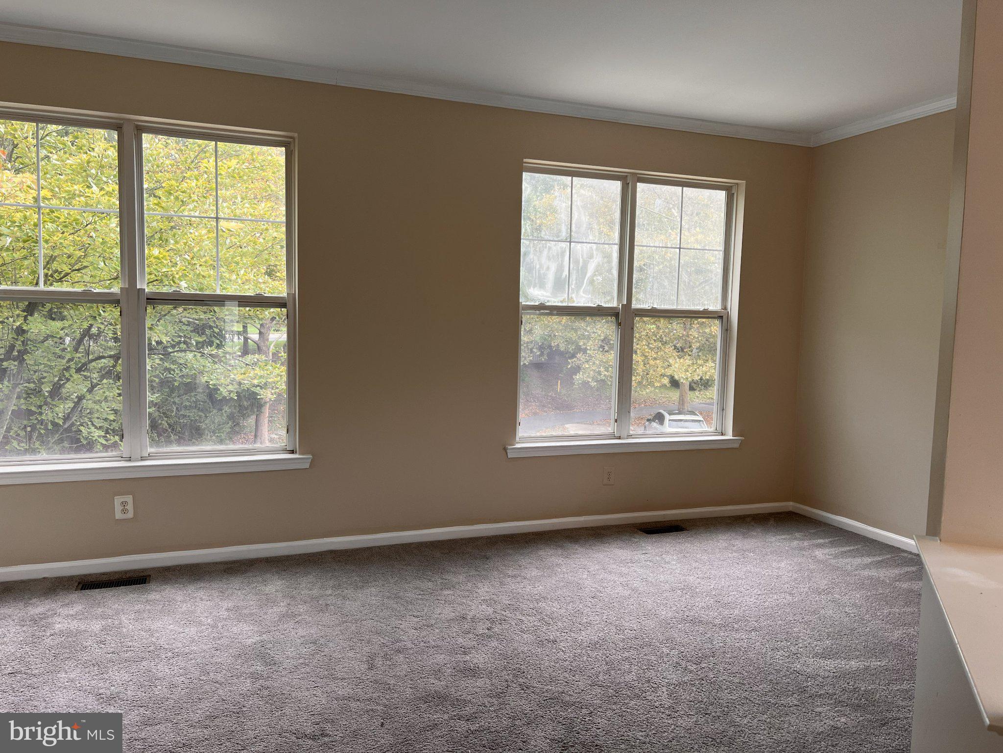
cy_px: 376
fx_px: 753
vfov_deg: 53.1
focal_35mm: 26
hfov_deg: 67.3
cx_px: 502
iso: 32
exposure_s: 1/125
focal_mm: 5.7
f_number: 1.5
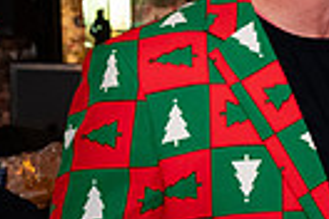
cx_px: 450
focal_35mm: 120
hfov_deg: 16.0
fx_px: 1097
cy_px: 76
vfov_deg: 11.4
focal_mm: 24
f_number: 3.2
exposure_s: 1/100
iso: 3200
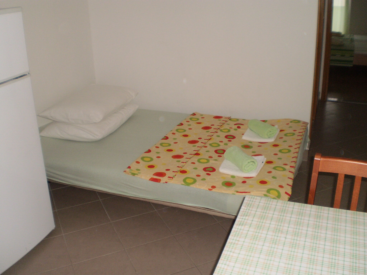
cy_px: 138
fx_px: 382
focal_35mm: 36
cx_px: 184
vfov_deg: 39.7
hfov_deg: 51.4
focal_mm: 6.3
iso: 125
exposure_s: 1/30
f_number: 3.1
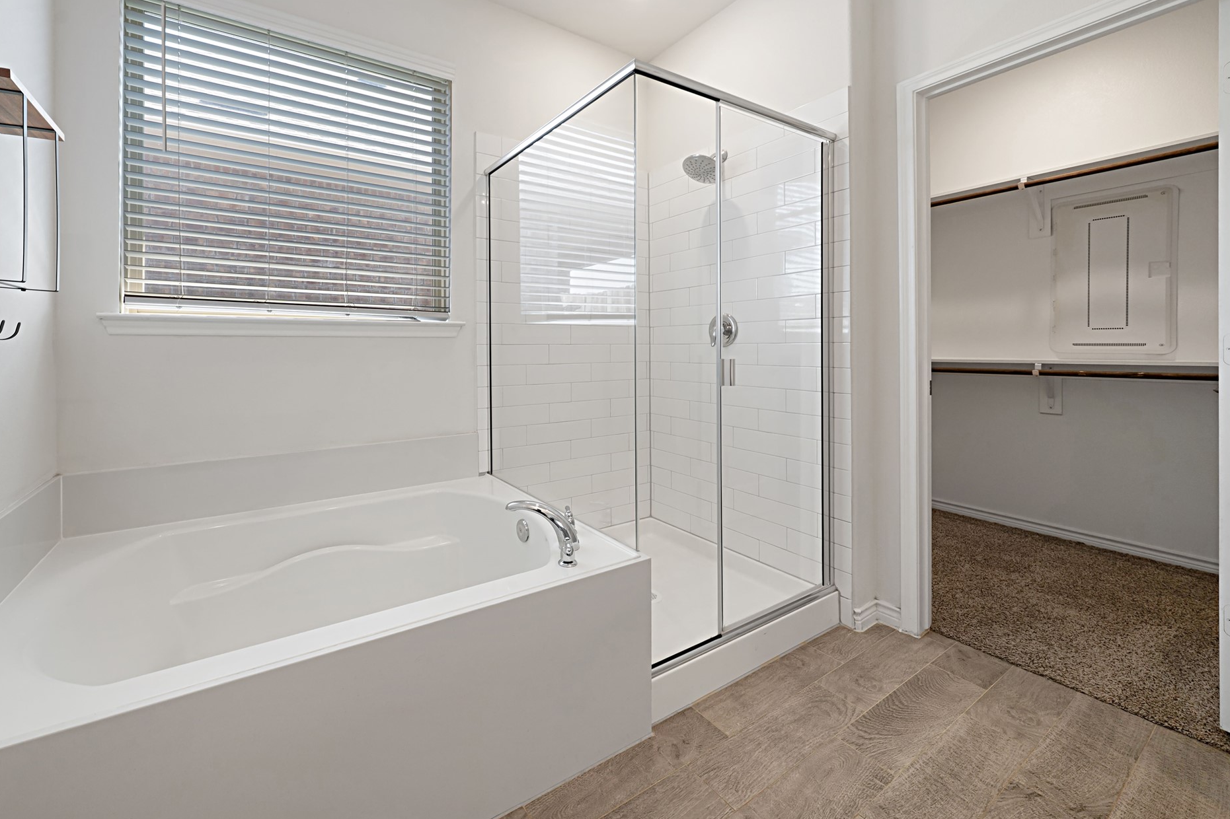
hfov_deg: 103.6
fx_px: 478
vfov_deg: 80.7
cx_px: 529
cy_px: 348
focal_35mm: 14
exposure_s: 1/10
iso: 500
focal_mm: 12
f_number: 9
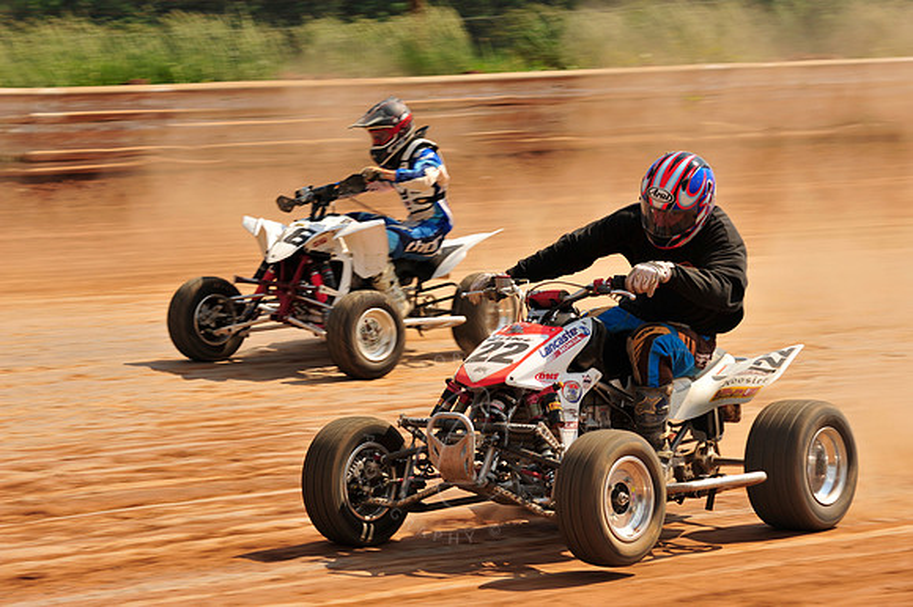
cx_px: 456
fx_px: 2839
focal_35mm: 112
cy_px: 304
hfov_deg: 18.3
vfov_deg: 12.2
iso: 200
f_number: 10
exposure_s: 1/400
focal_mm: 112
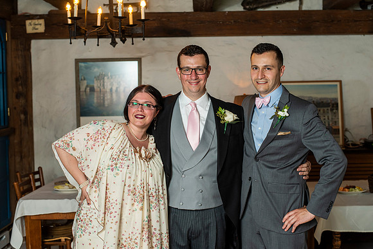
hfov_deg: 37.6
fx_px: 548
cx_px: 197
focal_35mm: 53
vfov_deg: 25.6
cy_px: 117
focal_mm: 50
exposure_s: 1/80
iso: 500
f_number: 4
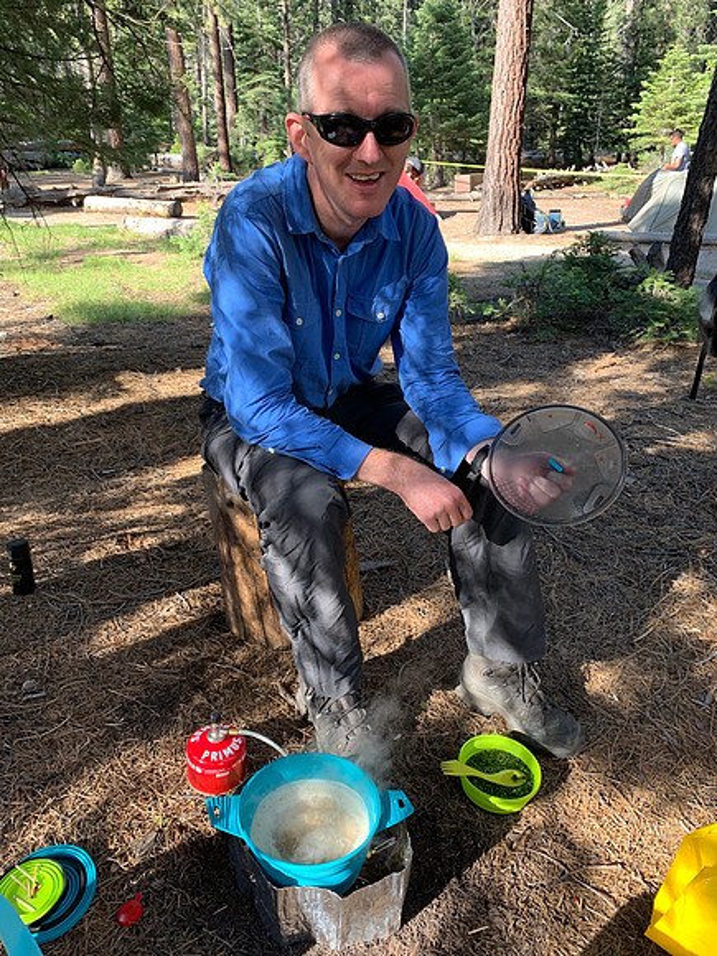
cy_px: 478
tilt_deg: -23.9
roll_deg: +0.9
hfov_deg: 53.1
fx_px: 718
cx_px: 358
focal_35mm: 26
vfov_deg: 67.3
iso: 25
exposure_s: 1/123
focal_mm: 4.25
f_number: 1.8
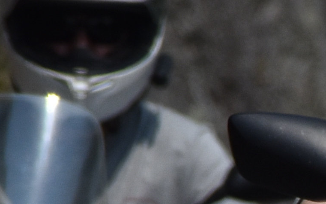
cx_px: 670
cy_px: 406
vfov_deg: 0.5
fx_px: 23562
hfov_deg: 0.8
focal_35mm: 2653
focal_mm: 220
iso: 200
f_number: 9
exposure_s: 1/2000
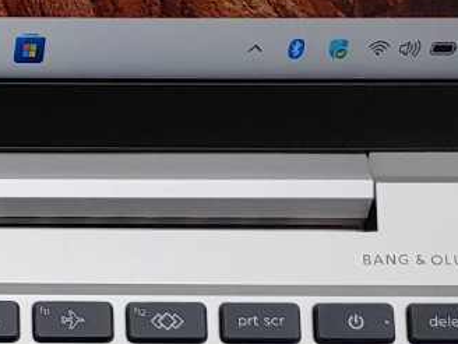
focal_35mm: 114
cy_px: 626
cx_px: -261
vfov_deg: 11.9
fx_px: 1508
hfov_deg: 15.7
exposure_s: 1/120
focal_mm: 4.36
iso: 50
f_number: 1.8
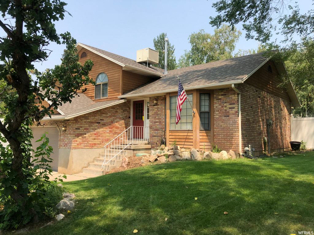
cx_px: 157
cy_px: 118
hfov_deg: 63.4
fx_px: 254
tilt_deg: +3.2
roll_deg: -0.3
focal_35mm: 28
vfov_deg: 49.7
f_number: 1.8
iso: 20
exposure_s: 1/1200
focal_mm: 4
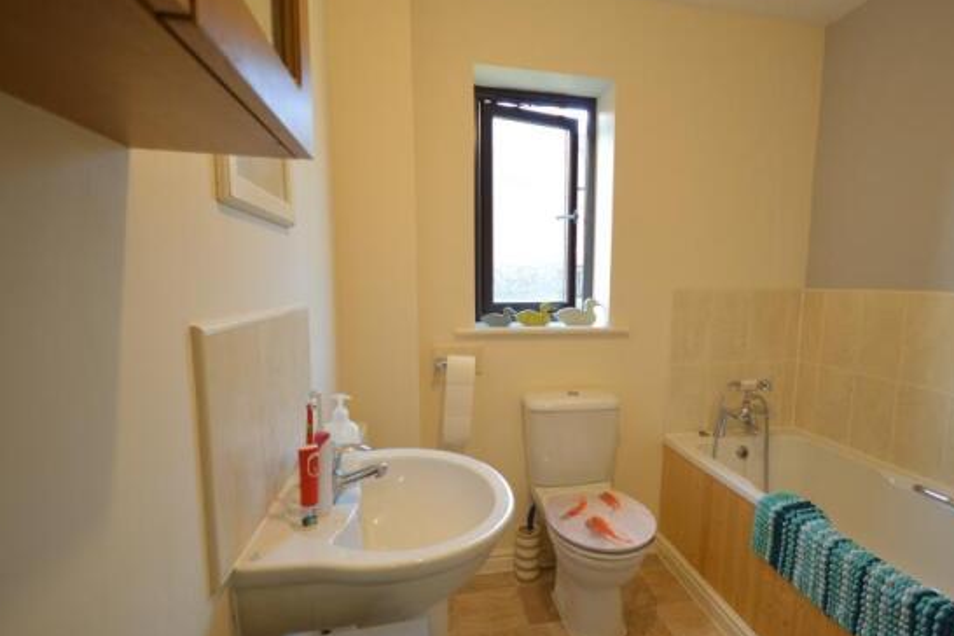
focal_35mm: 18
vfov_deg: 67.2
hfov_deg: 89.4
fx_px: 477
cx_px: 545
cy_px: 353
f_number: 4
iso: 800
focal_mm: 10
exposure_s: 1/60
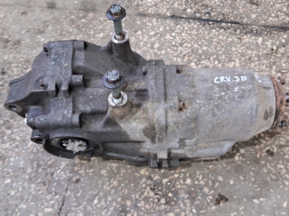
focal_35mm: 35
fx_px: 292
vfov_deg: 40.5
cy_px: 130
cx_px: 153
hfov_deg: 52.6
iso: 640
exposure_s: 1/25
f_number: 1.8
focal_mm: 3.98
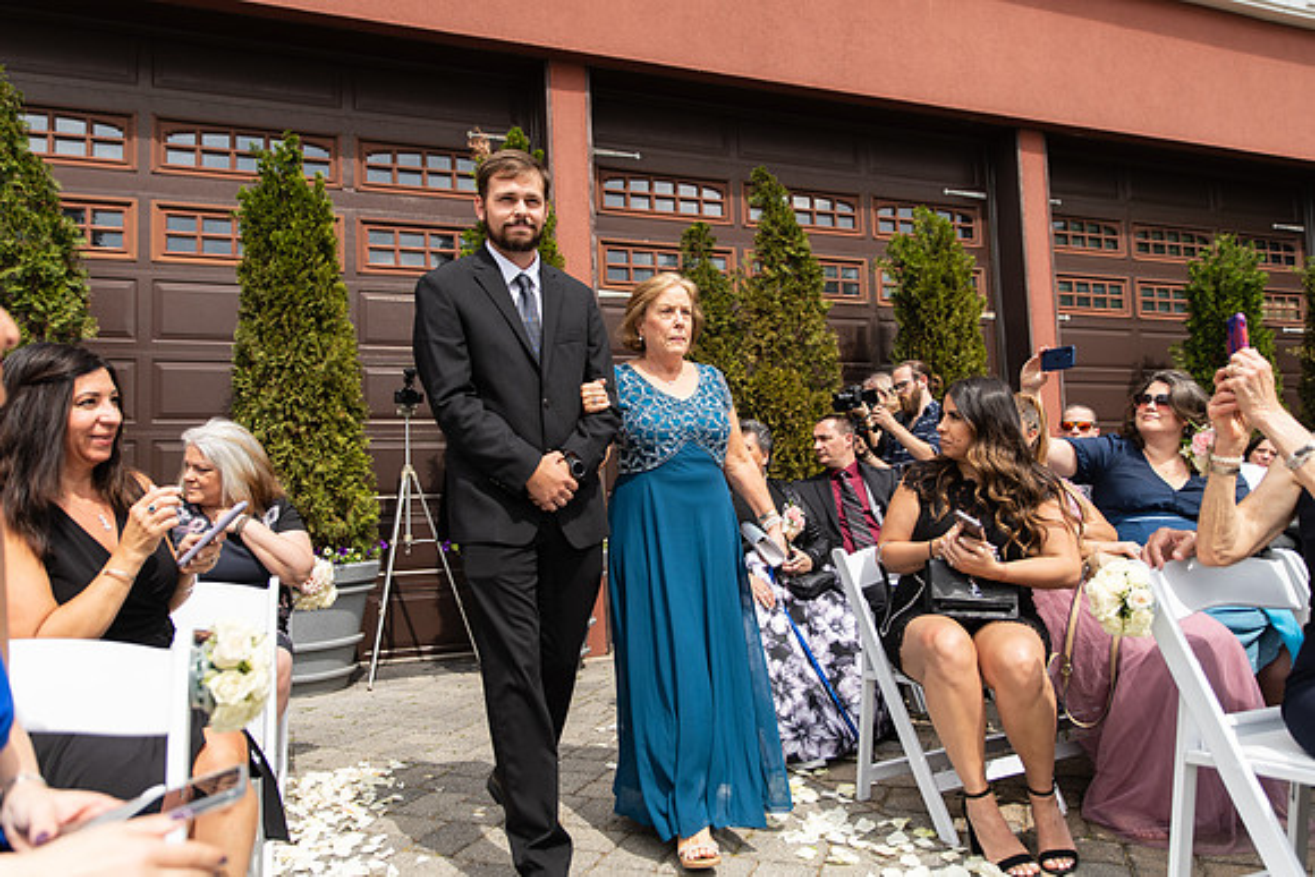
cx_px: 658
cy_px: 438
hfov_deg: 73.7
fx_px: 877
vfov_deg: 53.2
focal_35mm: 24
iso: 125
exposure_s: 1/1250
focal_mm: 24
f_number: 2.8
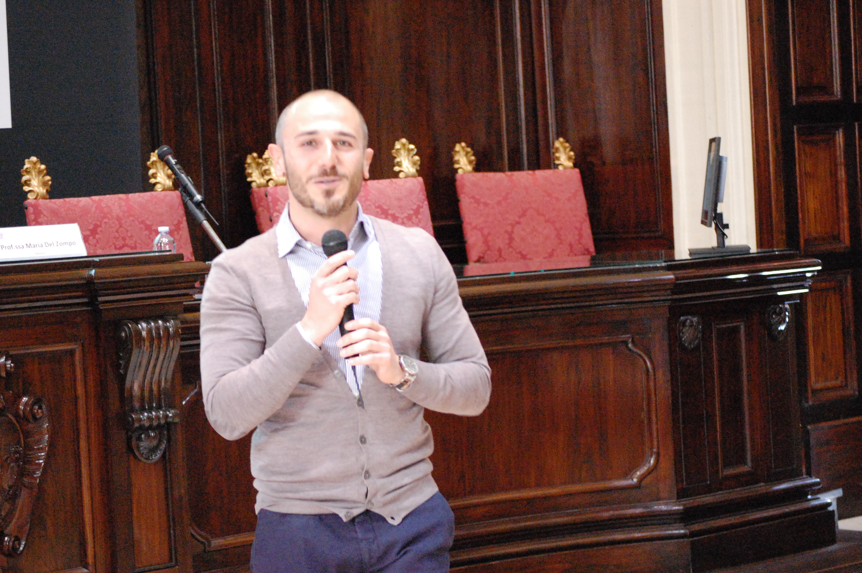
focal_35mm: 98
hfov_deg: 20.9
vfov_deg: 14.0
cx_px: 431
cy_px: 286
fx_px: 2332
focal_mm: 65
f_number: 4.2
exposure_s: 1/40
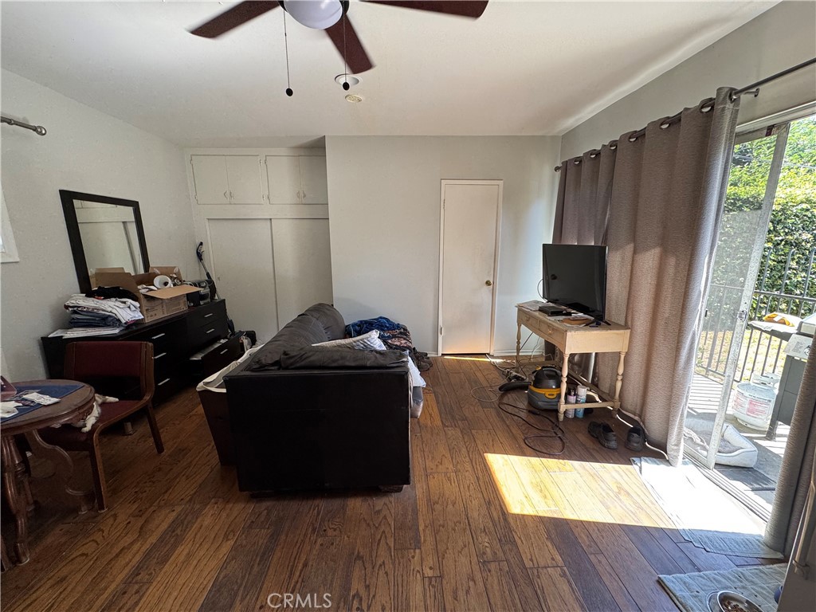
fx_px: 330
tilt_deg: -12.2
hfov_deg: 102.1
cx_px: 408
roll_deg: +0.1
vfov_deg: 85.7
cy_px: 306
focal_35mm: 14
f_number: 2.2
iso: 125
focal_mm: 2.22
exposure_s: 1/99
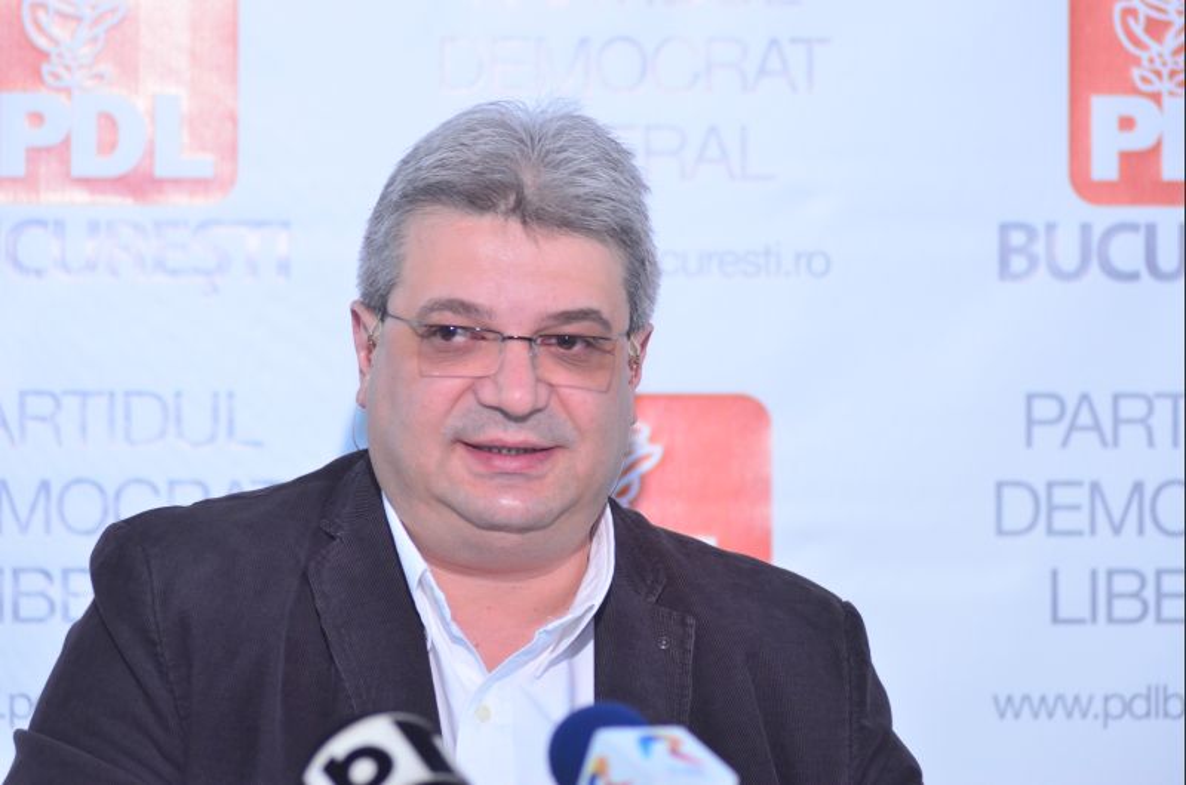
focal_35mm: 218
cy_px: 392
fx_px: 7151
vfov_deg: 6.3
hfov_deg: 9.5
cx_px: 593
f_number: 2.8
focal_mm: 145
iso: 800
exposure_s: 1/80
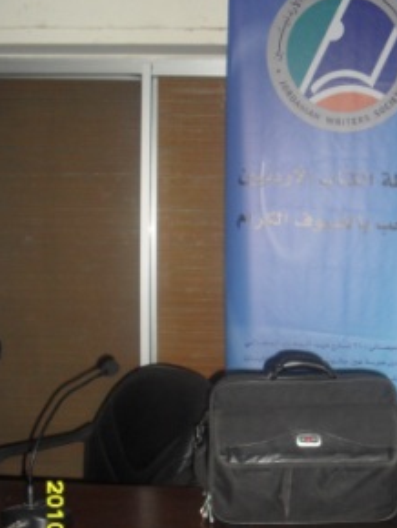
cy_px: 350
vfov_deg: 35.2
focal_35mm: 54
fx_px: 825
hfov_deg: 26.7
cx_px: 302
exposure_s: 1/45
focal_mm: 6.3
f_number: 3.2
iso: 200
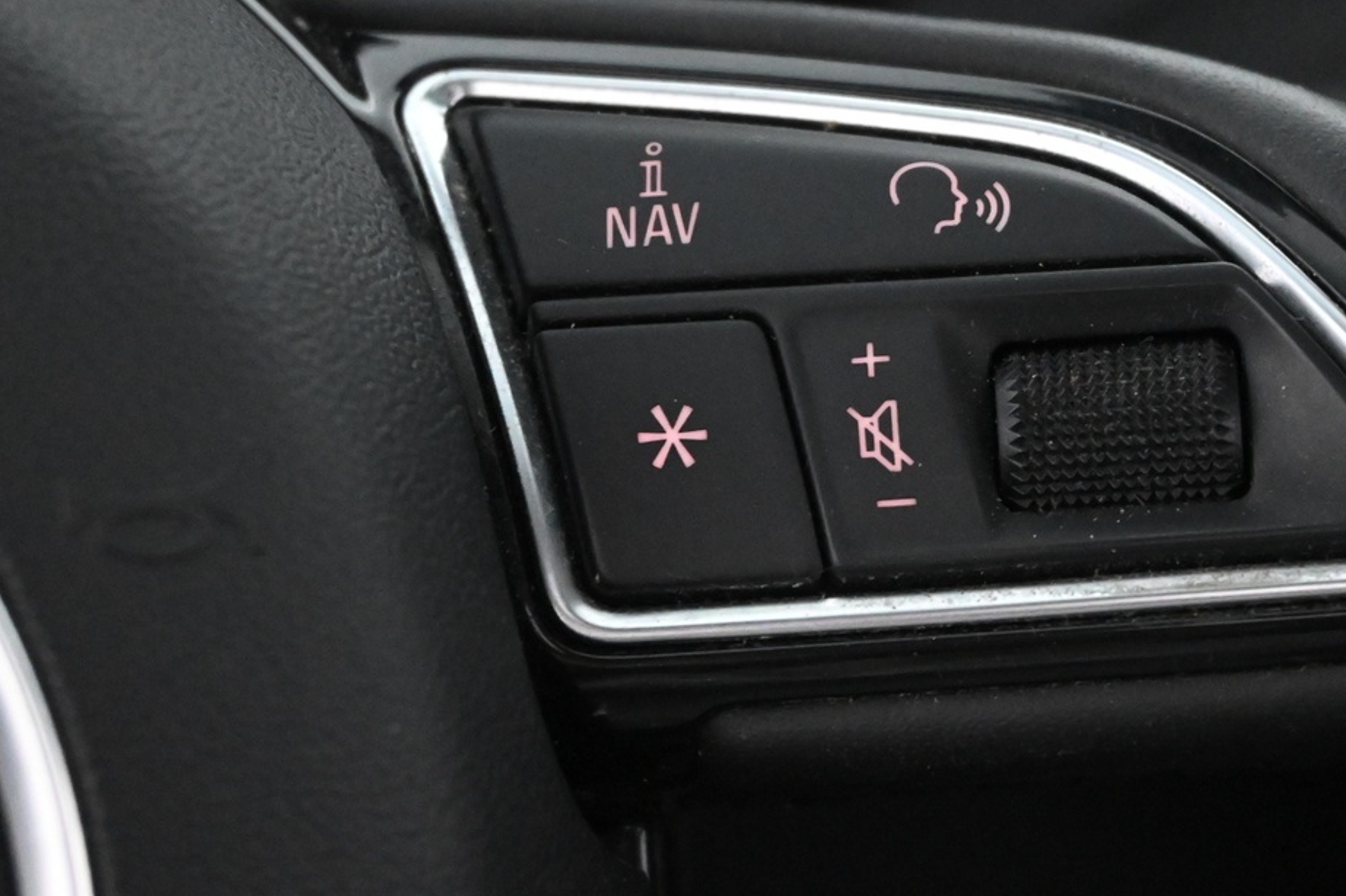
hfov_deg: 23.3
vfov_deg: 15.7
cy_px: 475
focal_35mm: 87
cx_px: 919
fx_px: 3247
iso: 7200
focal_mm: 33
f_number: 5
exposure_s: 1/50
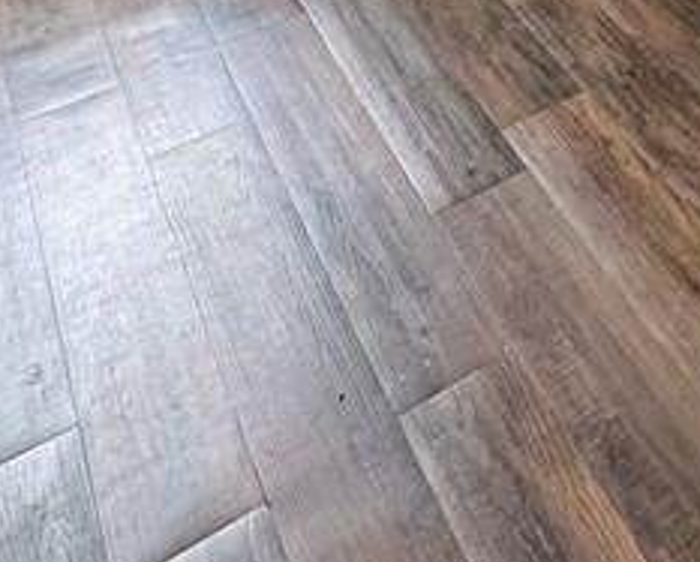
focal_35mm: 60
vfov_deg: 18.0
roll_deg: -0.8
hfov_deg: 27.6
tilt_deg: -8.2
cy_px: -547
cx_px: 838
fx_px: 1245
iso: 160
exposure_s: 1/120
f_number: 2.2
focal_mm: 2.22
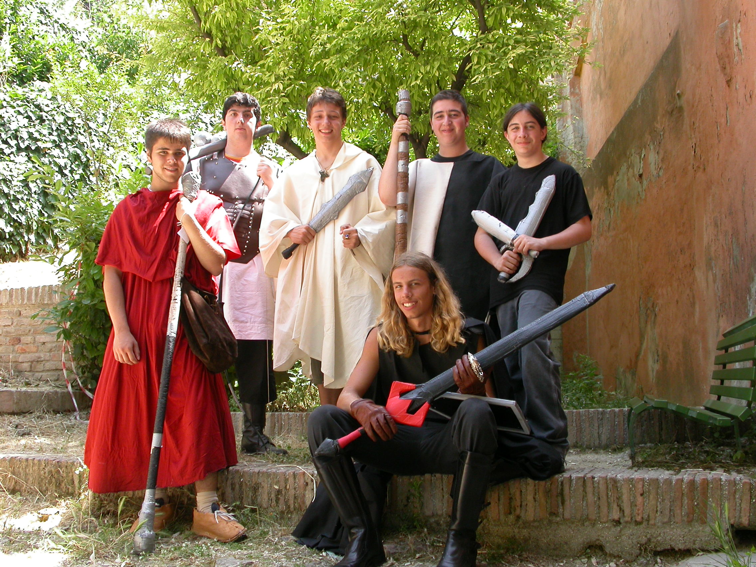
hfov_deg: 49.0
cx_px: 378
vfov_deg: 37.7
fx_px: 830
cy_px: 284
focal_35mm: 38
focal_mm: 8
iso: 100
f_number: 4.2
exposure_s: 1/112
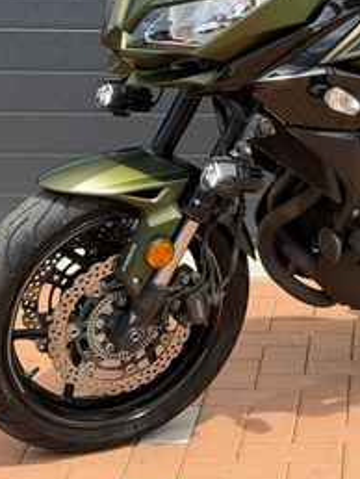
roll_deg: -0.8
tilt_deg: -5.7
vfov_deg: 16.4
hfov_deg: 12.2
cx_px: 425
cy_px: 108
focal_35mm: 119
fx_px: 1647
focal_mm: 6.76
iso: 64
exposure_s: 1/2273
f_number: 1.78
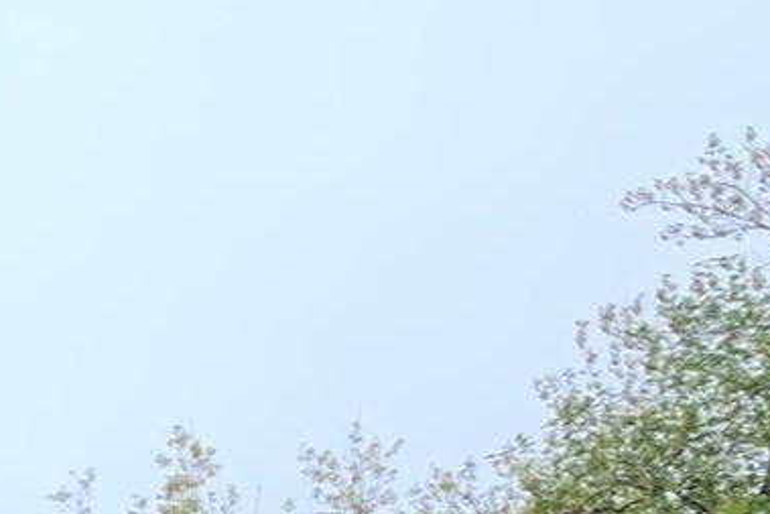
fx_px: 3124
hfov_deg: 12.4
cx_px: -760
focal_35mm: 146
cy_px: 1343
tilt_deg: +8.6
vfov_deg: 8.4
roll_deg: +2.0
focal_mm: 4.25
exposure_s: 1/347
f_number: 1.8
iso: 25
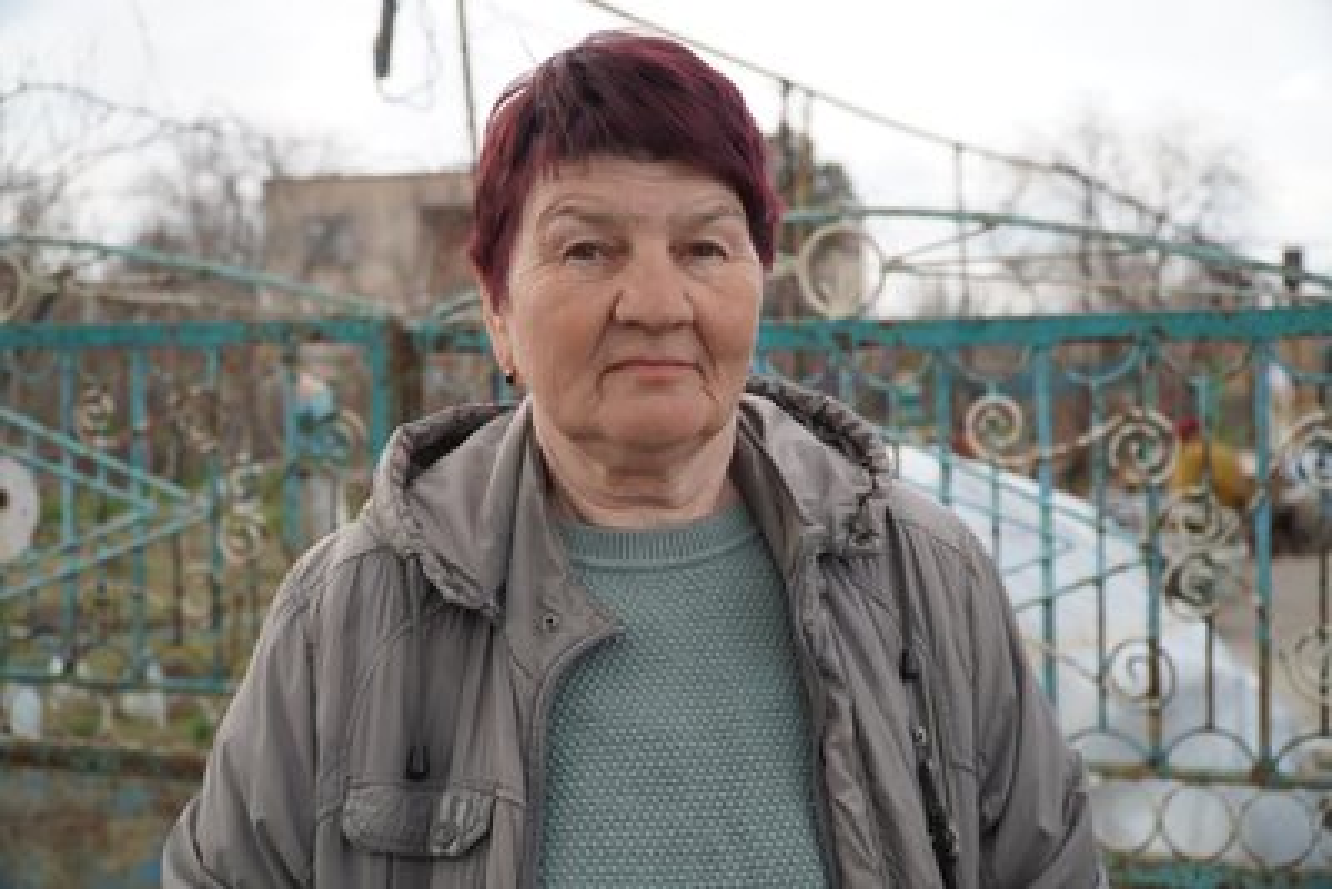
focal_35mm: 48
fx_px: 1777
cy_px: 444
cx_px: 666
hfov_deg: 41.1
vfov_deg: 28.1
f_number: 4.5
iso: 100
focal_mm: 32
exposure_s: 1/320
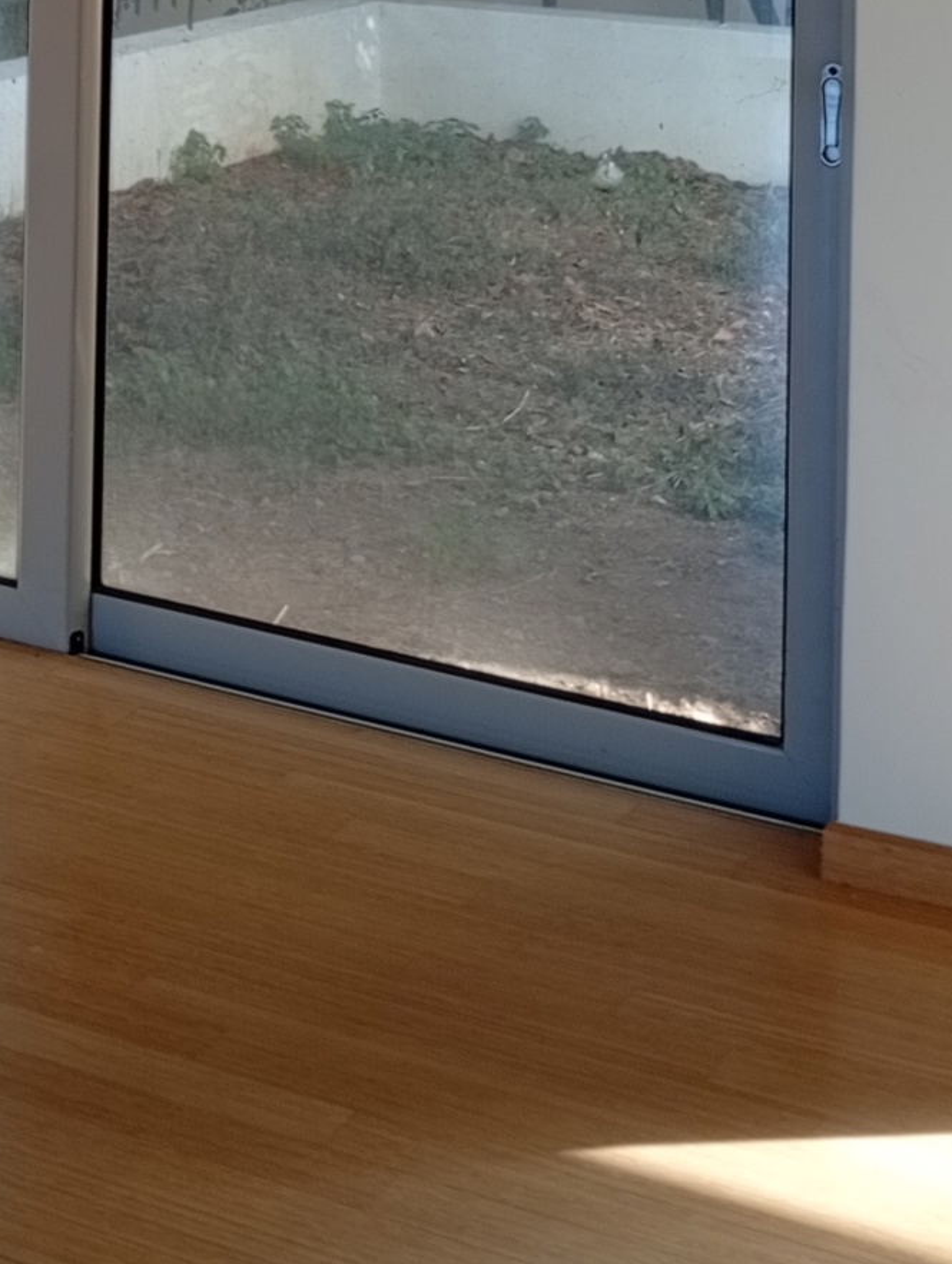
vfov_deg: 22.6
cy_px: -332
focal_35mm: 78
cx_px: -46
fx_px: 2853
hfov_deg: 18.4
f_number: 1.8
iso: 65
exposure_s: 1/50
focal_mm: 3.98
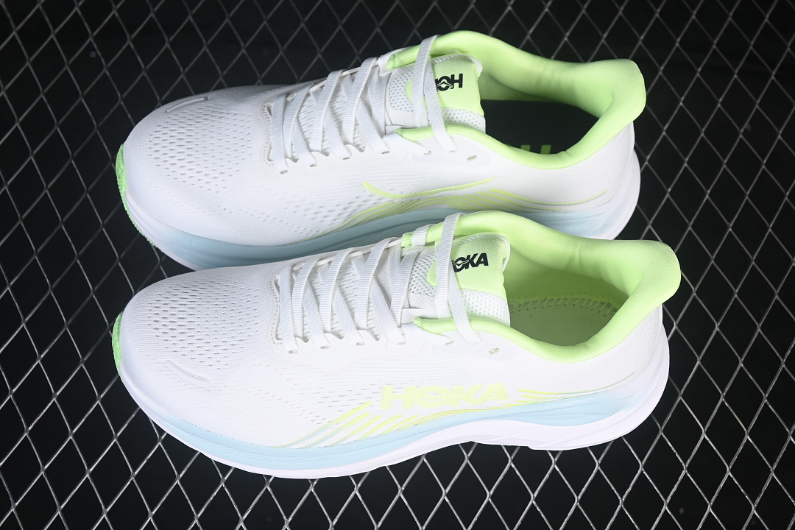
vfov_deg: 18.2
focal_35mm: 75
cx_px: 398
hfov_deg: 27.0
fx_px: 1656
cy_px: 265
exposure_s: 1/80
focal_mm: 50
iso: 160
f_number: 7.1
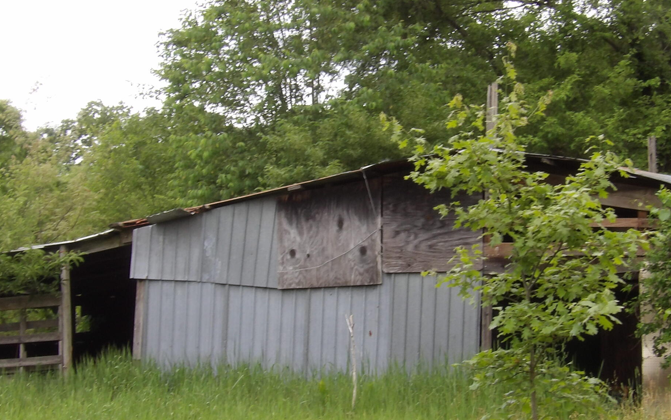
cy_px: 253
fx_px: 1975
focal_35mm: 108
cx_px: 379
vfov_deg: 12.1
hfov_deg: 19.3
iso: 100
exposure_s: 1/43
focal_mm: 11.1
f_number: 8
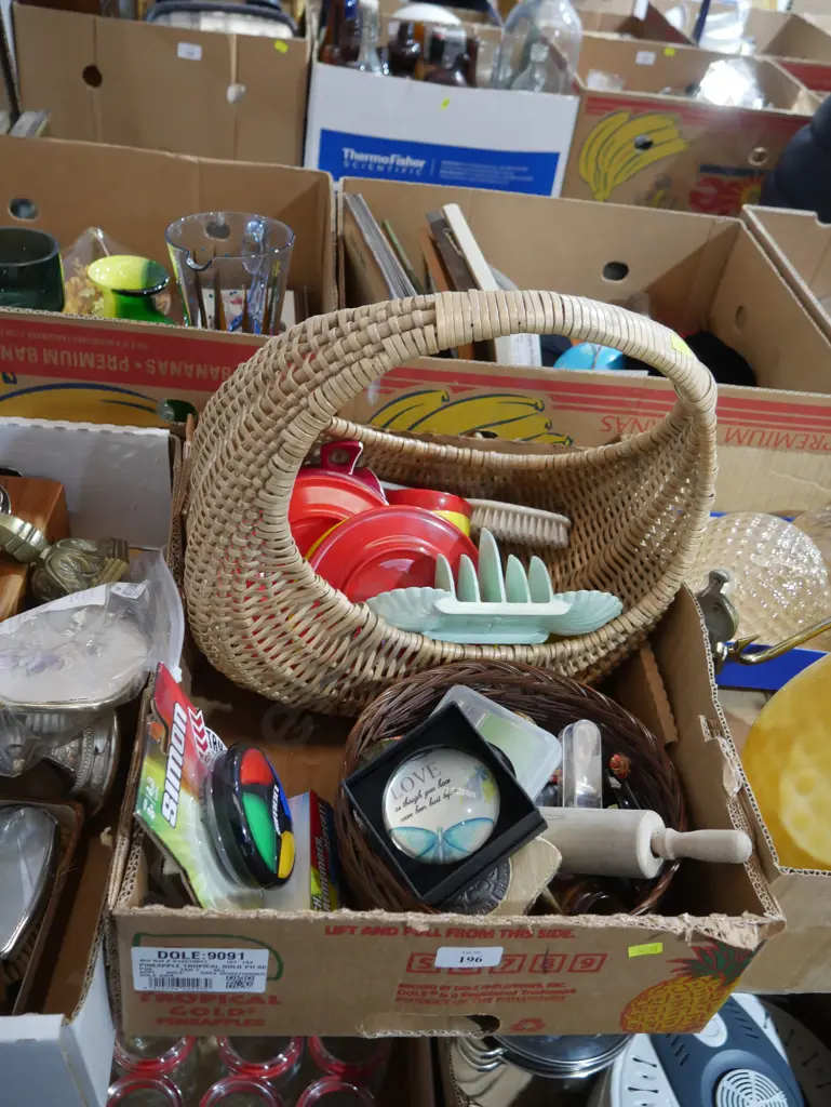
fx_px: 959
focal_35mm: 30
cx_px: 416
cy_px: 554
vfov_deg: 59.9
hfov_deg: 46.8
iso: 1250
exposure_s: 1/60
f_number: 3.6
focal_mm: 15
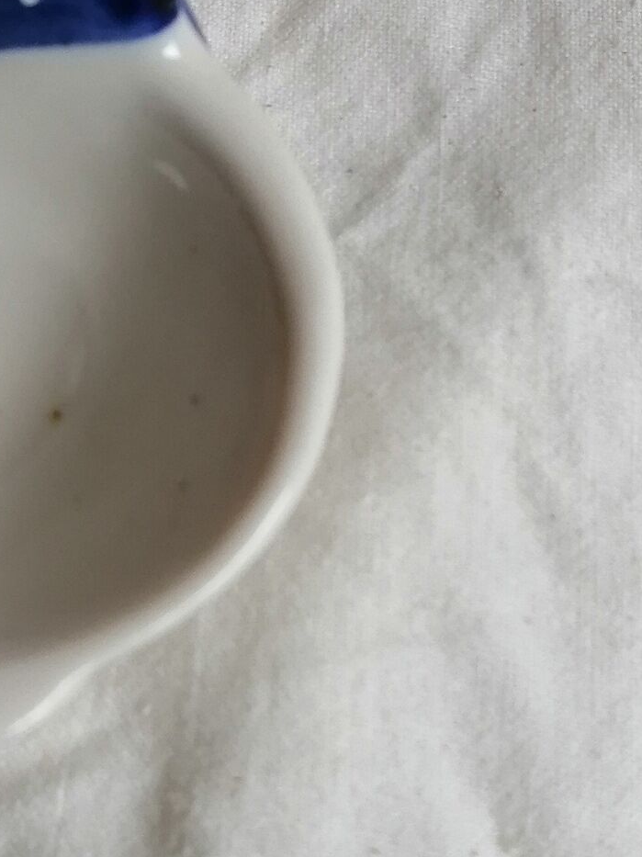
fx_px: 2252
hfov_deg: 16.2
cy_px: 329
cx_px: 174
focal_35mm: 91
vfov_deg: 21.5
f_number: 1.8
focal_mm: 3.96
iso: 64
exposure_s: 1/100
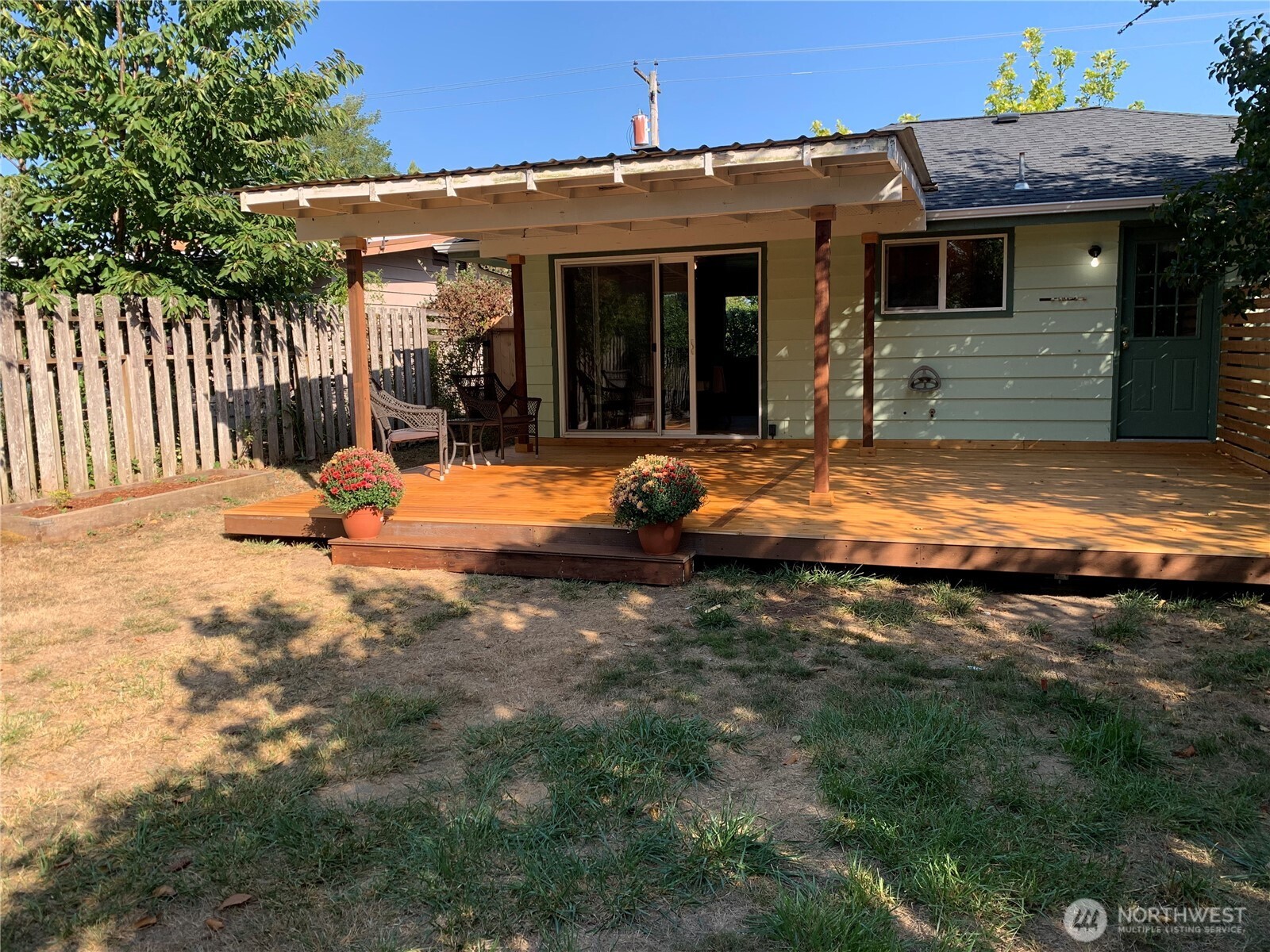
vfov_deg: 53.1
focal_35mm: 26
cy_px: 476
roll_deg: +0.6
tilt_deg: -6.2
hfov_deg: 67.3
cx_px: 635
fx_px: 954
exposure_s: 1/808
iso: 25
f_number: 1.8
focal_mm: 4.25
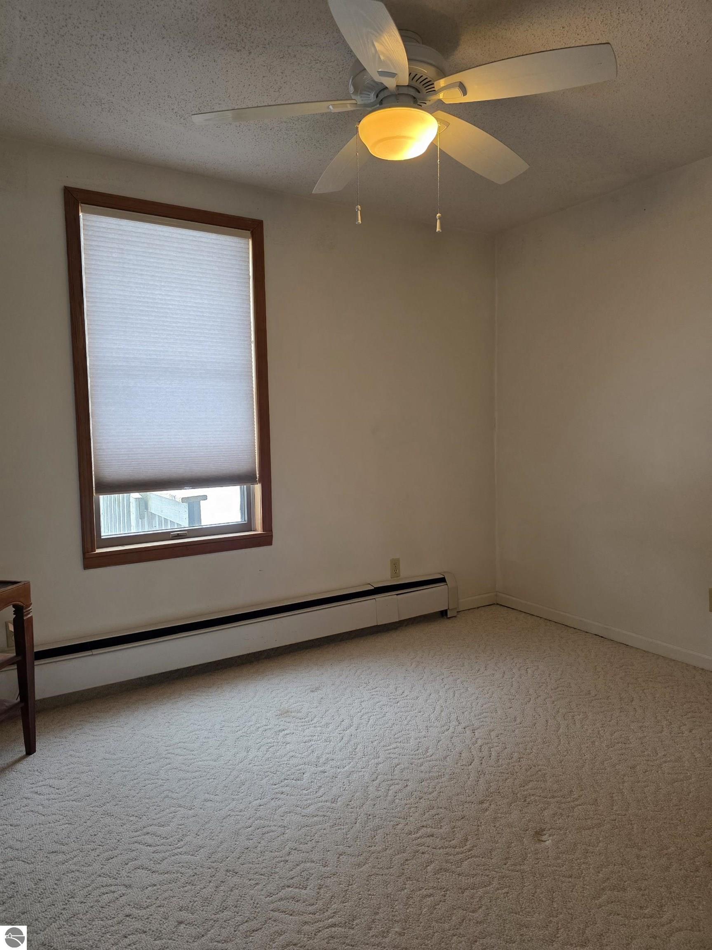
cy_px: 475
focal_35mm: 23
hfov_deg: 58.9
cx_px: 356
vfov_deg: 73.9
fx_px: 631
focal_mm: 6.3
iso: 250
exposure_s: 1/120
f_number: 1.7
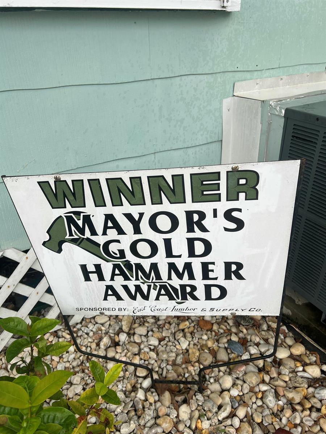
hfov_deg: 53.1
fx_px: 326
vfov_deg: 67.3
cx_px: 163
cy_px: 217
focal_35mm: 26
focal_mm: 5.7
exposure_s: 1/607
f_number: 1.5
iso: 50
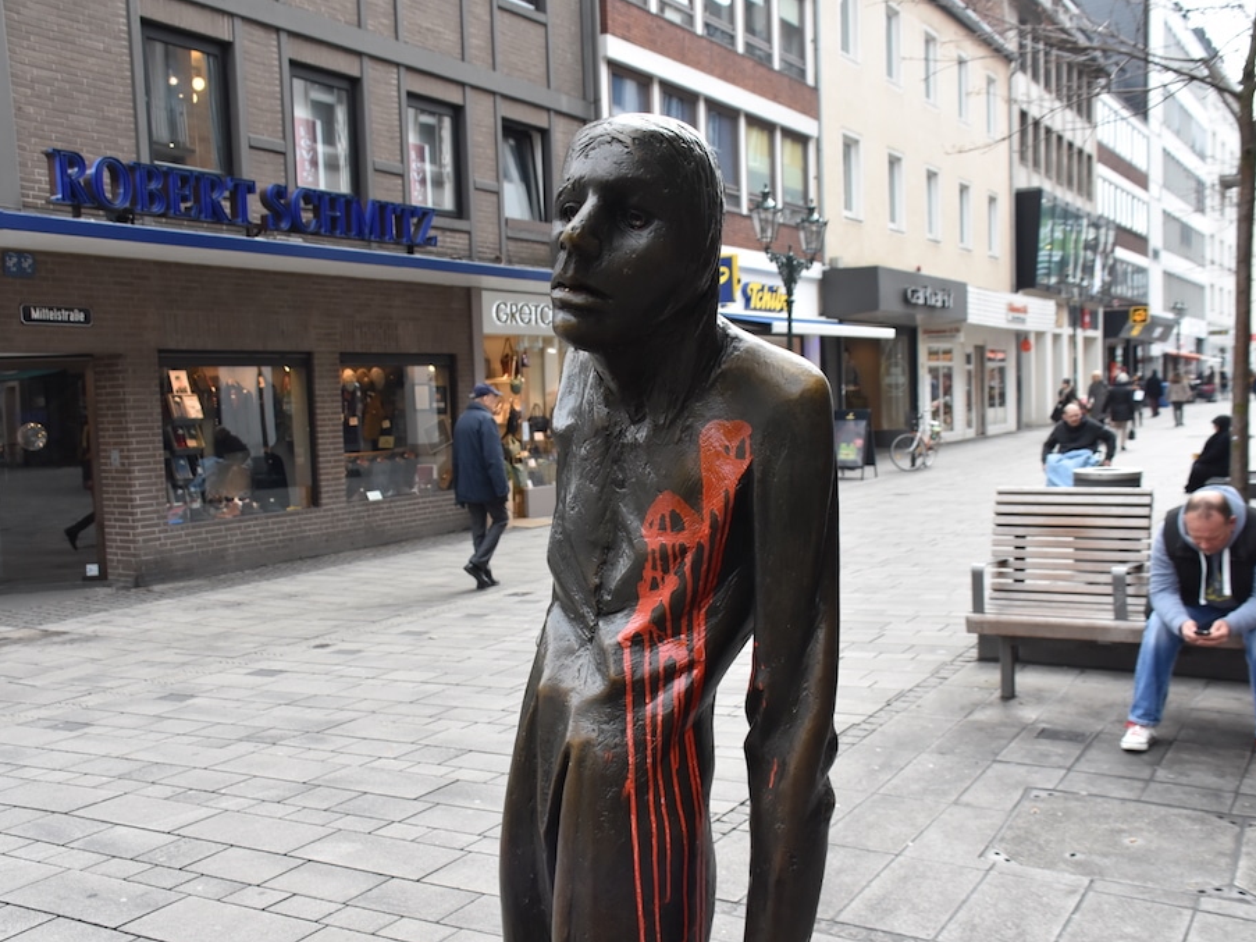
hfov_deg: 51.4
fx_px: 1306
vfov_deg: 39.6
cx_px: 620
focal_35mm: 36
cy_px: 472
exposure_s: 1/250
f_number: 8
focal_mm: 22
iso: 800
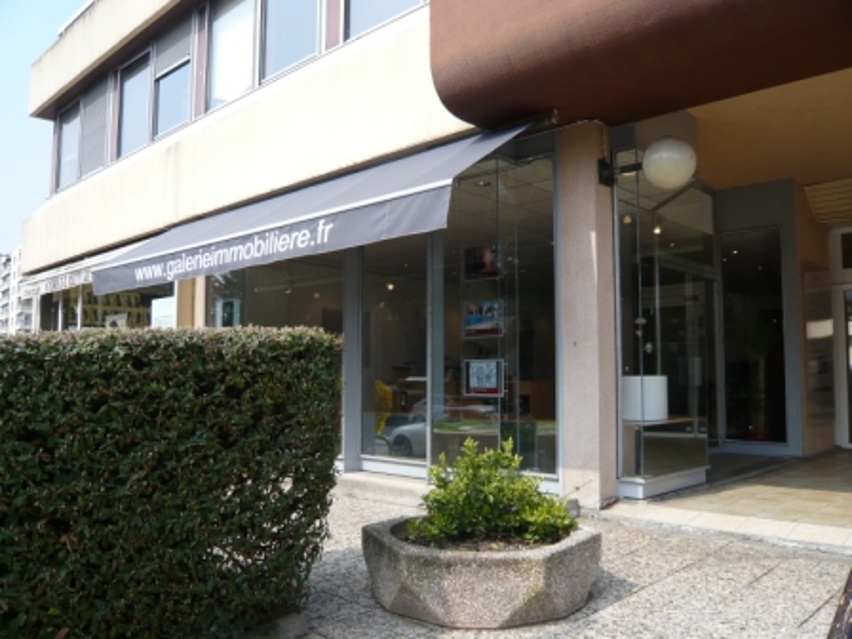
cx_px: 426
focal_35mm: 28
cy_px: 320
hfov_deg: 63.4
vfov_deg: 49.7
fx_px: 689
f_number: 2.8
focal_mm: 4.6
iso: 100
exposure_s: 1/800
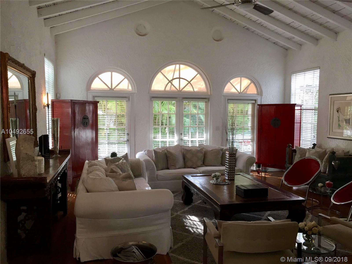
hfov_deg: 61.7
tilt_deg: -2.2
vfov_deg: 48.2
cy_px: 132
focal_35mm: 29
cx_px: 176
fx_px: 295
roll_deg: -1.3
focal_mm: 4.15
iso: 32
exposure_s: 1/30
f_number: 2.2
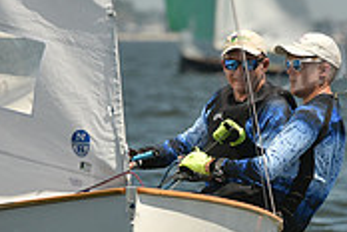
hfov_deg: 2.1
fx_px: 9657
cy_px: 191
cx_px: 114
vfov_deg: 1.4
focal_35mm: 1002
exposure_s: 1/1250
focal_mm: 300
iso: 250
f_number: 7.1
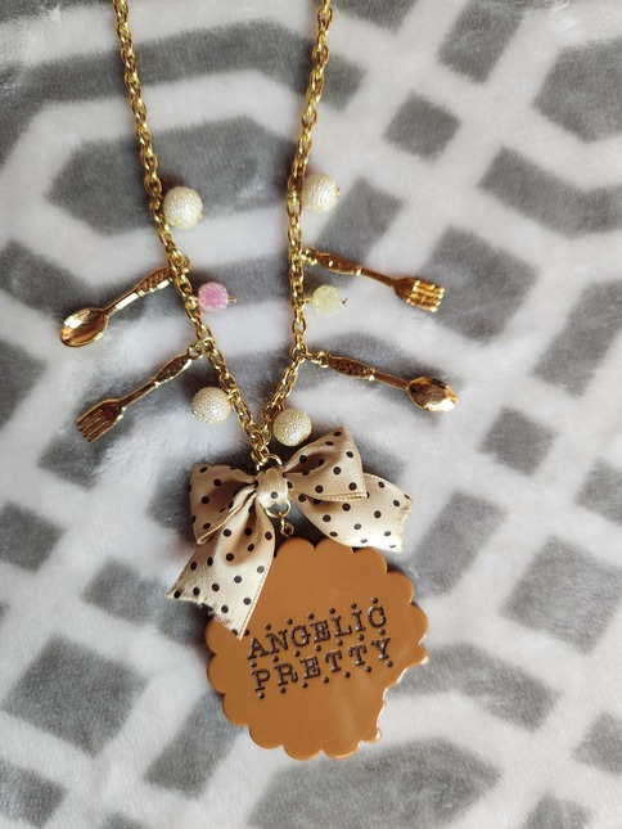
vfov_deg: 73.9
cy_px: 414
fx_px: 551
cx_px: 311
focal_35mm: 23
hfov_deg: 58.9
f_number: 1.8
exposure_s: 1/120
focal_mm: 5.4
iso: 500
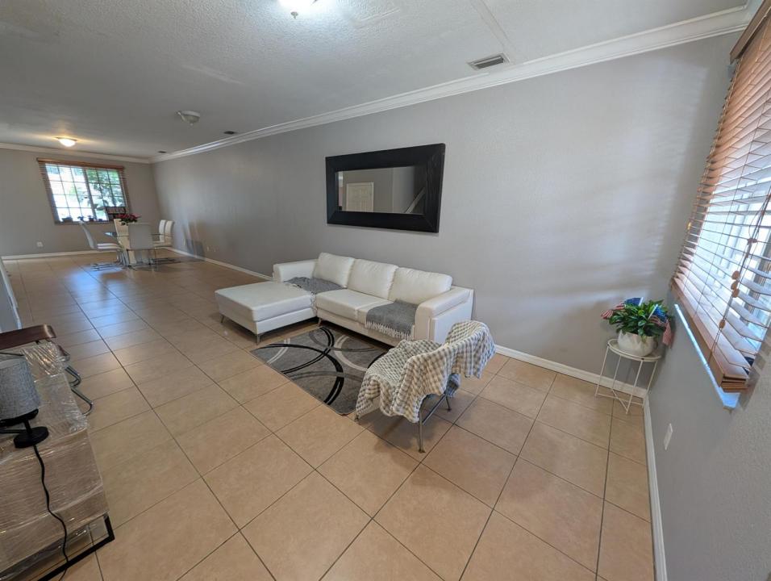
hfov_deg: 110.5
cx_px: 386
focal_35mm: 12
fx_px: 268
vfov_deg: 94.7
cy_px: 290
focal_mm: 2.02
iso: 145
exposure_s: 1/60
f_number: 1.7
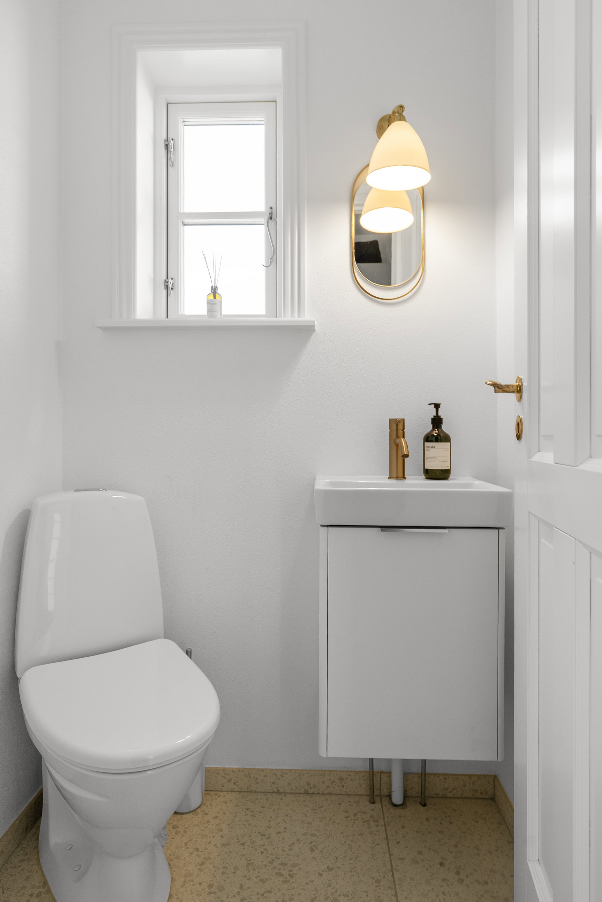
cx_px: 301
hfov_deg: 62.0
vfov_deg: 83.9
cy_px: 451
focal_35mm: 20
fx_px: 501
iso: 200
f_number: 5.6
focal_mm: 20
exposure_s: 1/30
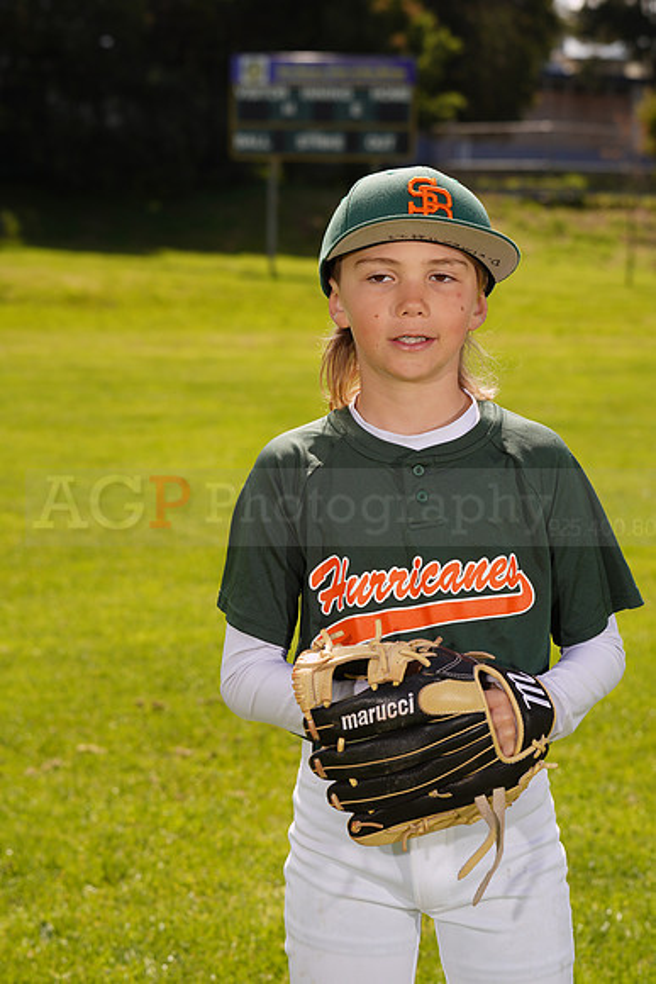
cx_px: 328
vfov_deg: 20.4
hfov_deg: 13.7
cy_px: 492
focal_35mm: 100
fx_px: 2731
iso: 80
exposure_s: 1/160
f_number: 9
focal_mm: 100
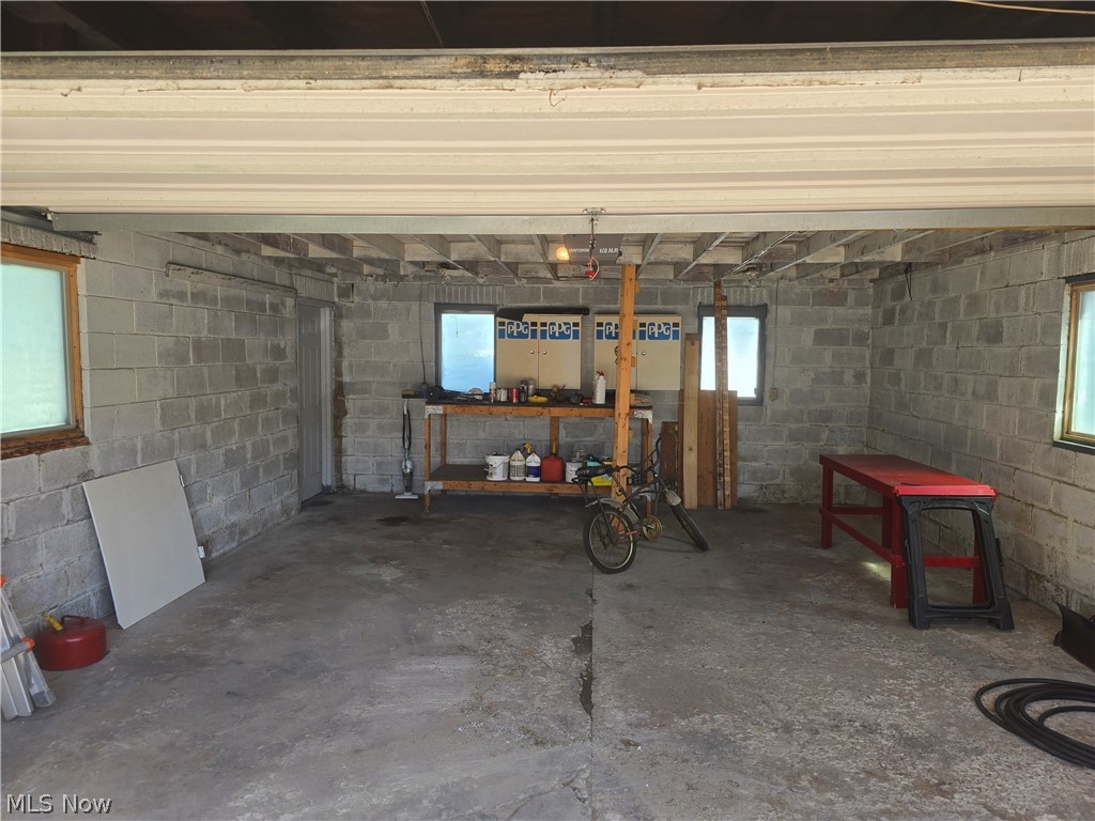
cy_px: 410
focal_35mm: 23
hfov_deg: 73.9
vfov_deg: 58.9
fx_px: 728
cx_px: 548
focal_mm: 6.3
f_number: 1.7
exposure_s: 1/180
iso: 16
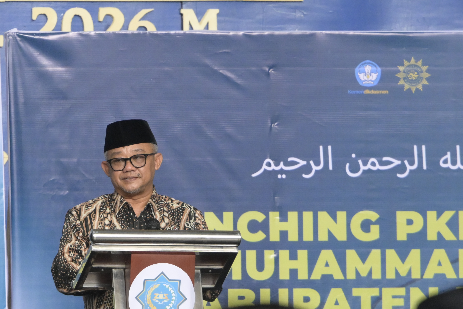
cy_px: 233
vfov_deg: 2.5
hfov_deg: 3.7
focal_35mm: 556
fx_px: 7150
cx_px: 139
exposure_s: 1/320
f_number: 6.3
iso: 3200
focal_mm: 200
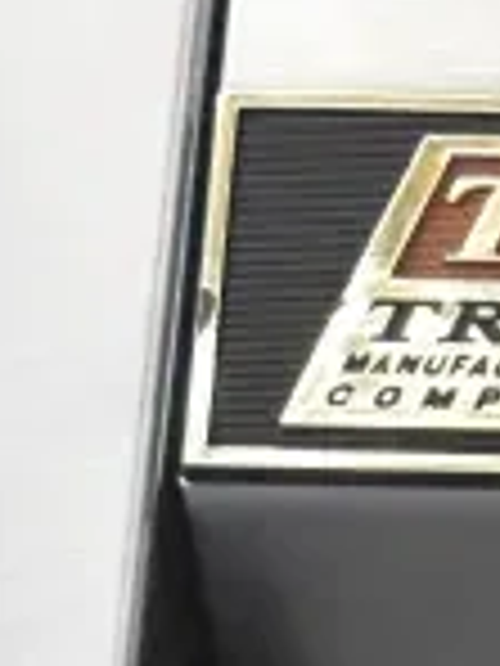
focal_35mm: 184
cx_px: 1189
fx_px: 3543
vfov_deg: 10.7
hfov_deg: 7.5
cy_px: 326
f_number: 7.1
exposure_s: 1/200
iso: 6400
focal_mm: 31
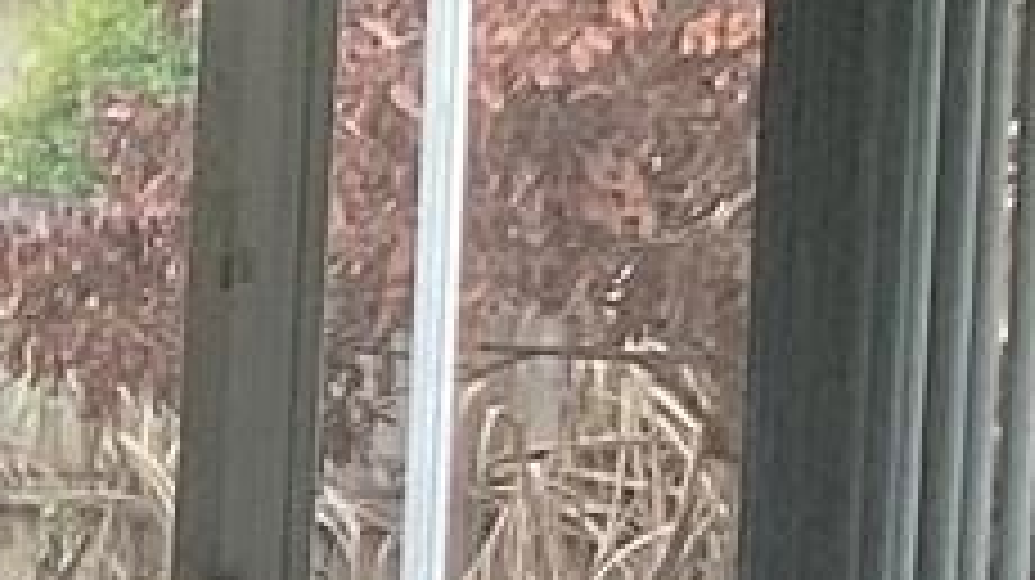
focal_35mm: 235
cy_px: 1111
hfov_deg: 8.0
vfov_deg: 5.1
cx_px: -1944
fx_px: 6445
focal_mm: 3.3
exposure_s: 1/120
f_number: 2.4
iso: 64
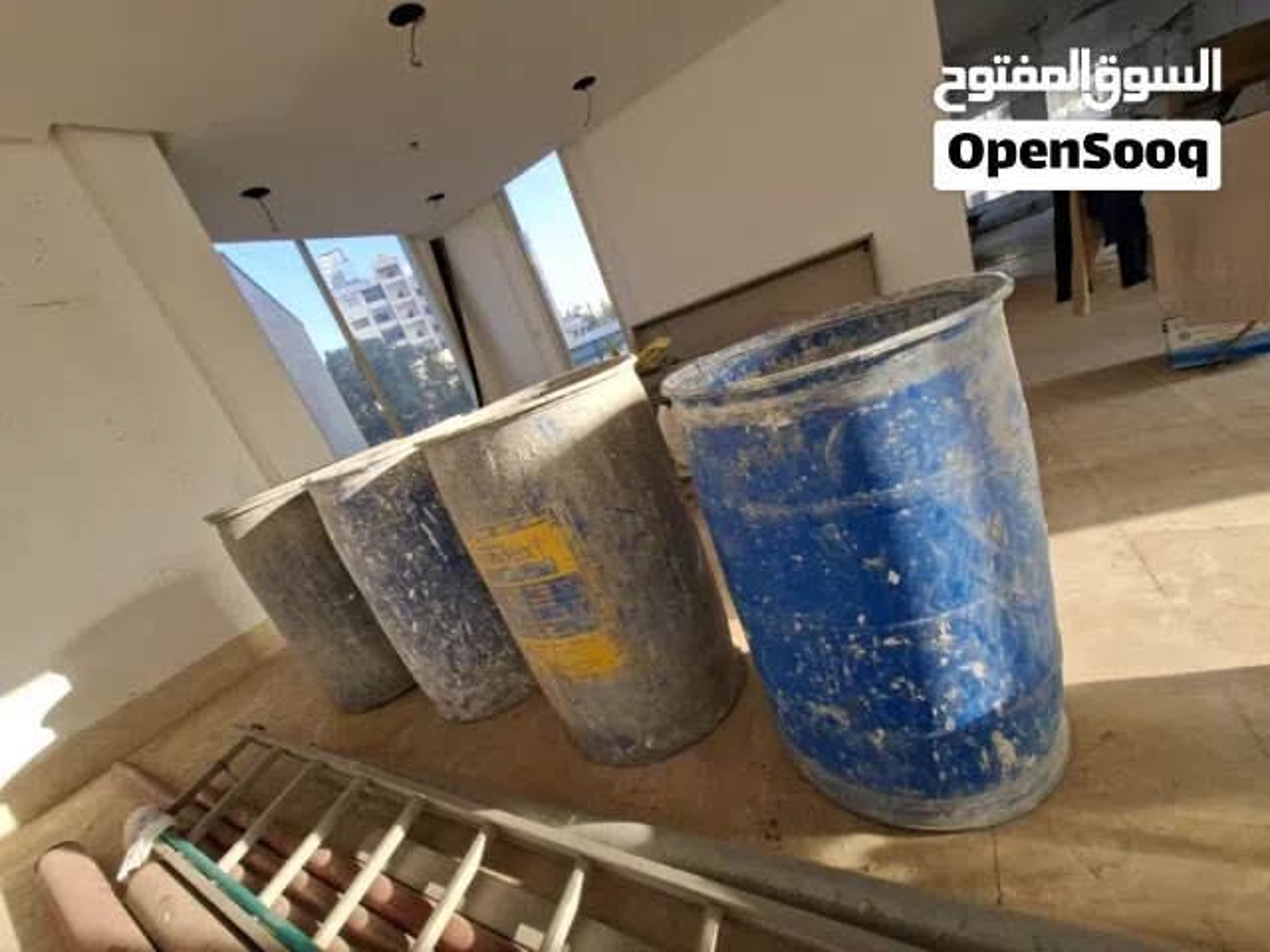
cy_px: 476
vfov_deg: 89.9
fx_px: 477
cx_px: 635
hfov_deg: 106.2
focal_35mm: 13
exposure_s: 1/120
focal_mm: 1.74
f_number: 2.2
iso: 40
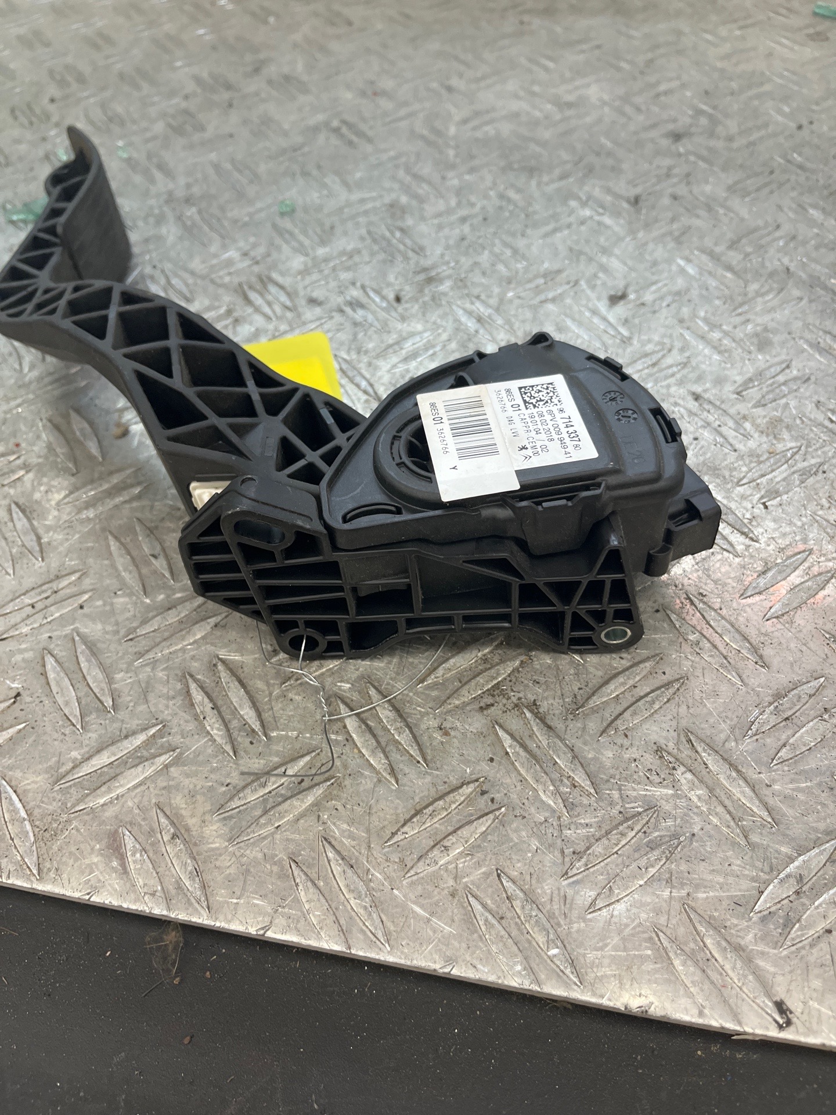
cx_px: 418
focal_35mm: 26
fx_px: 837
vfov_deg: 67.3
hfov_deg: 53.1
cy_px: 558
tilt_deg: -50.2
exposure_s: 1/100
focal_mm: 5.1
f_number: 1.6
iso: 100
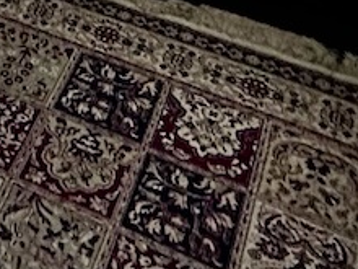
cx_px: -255
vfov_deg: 9.7
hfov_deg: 16.6
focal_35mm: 102
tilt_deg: -1.3
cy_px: -620
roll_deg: +0.5
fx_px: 1055
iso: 40
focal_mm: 2.22
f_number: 2.2
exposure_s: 1/153
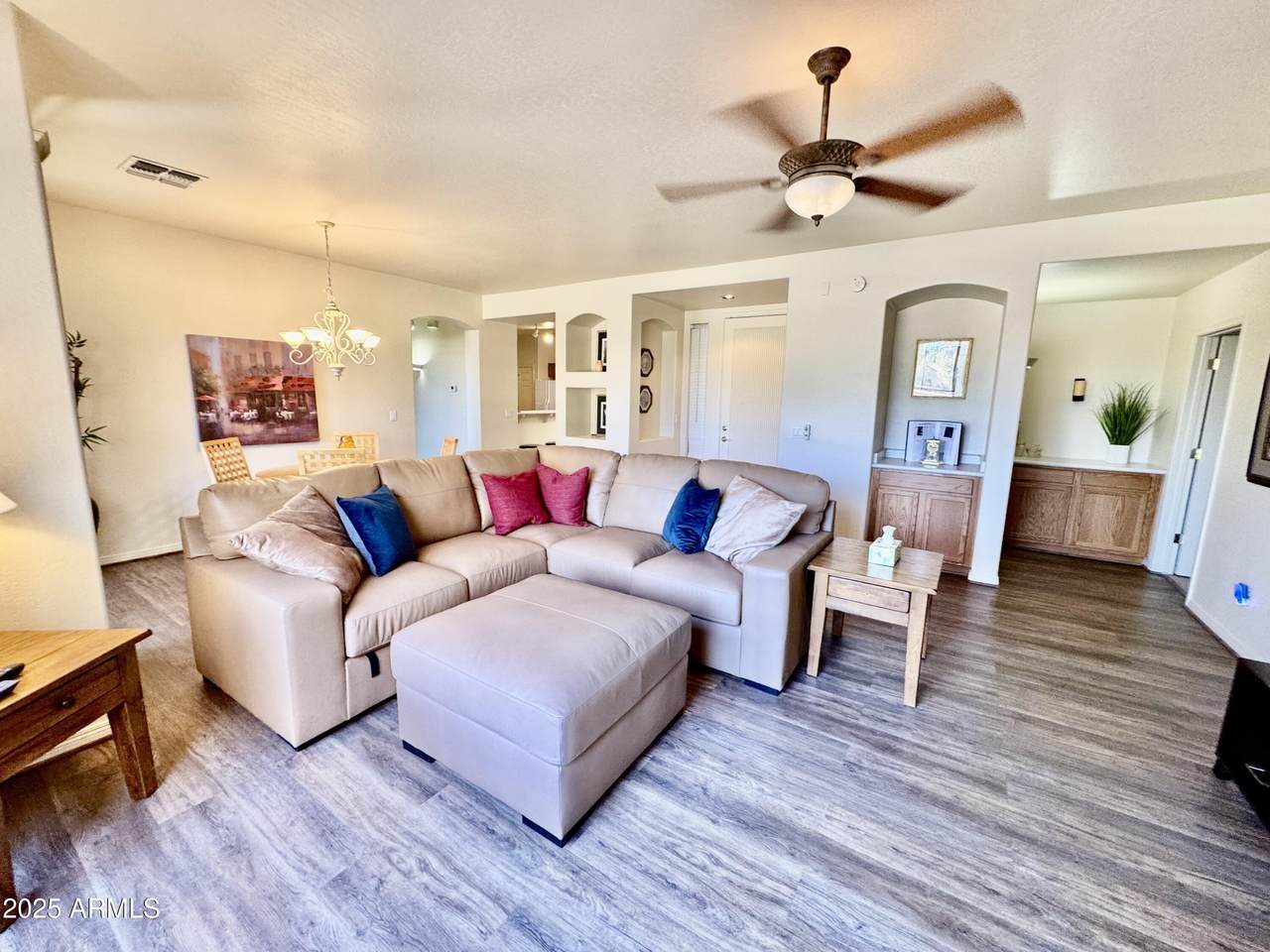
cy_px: 476
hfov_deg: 102.1
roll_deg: -1.1
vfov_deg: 85.7
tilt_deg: -8.5
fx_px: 514
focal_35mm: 14
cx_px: 635
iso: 200
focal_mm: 2.22
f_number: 2.2
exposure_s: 1/60
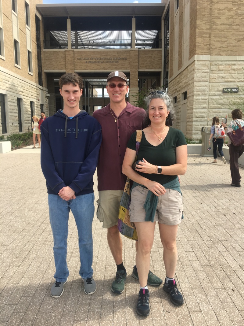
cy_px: 163
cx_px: 122
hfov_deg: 48.2
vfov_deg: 61.6
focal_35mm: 29
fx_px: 272
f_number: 2.2
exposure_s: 1/739
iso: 25
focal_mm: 4.15
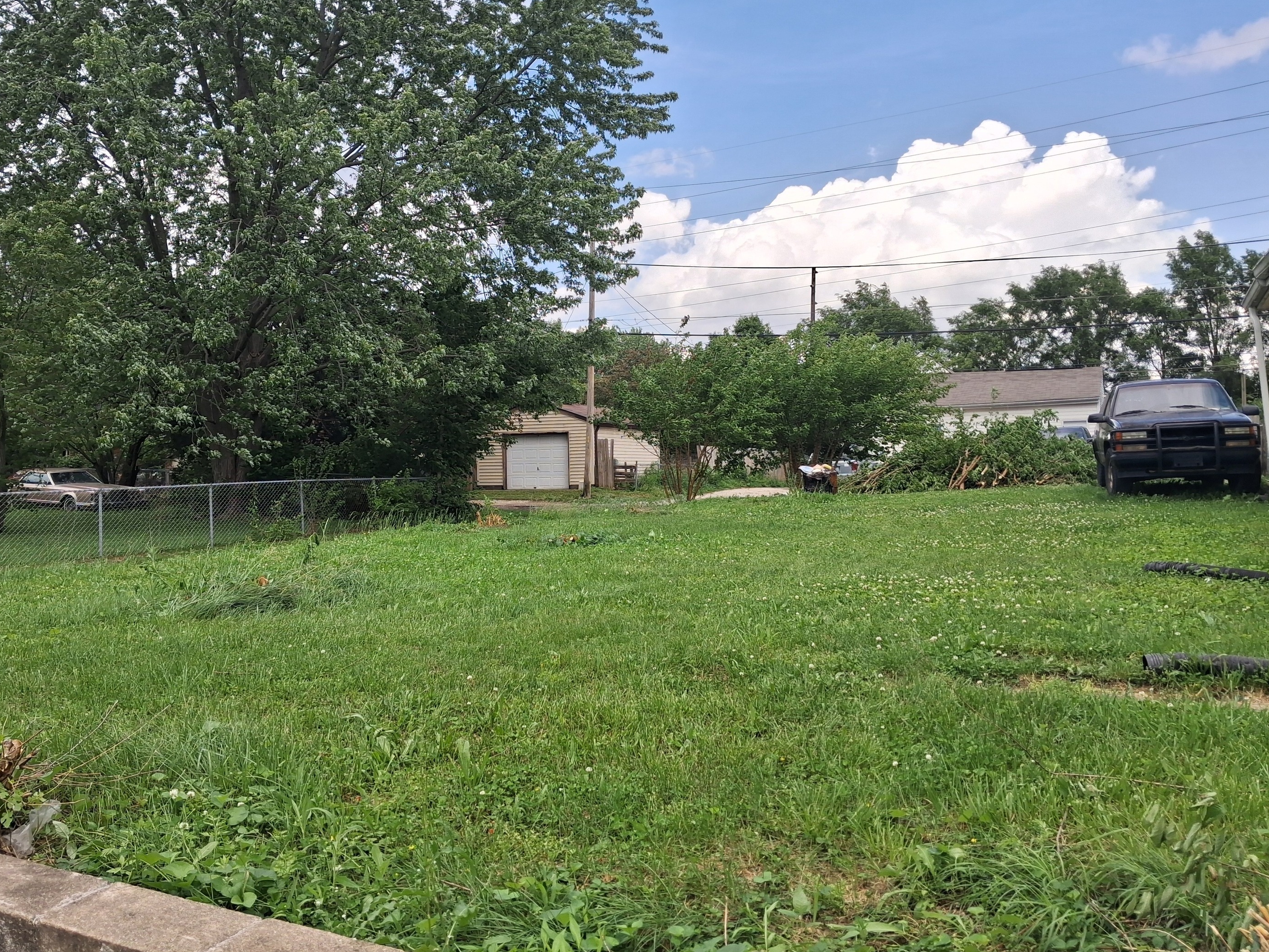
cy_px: 426
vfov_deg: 46.7
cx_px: 576
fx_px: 1100
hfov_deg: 59.9
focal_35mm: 30
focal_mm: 4
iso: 20
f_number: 1.8
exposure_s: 1/617
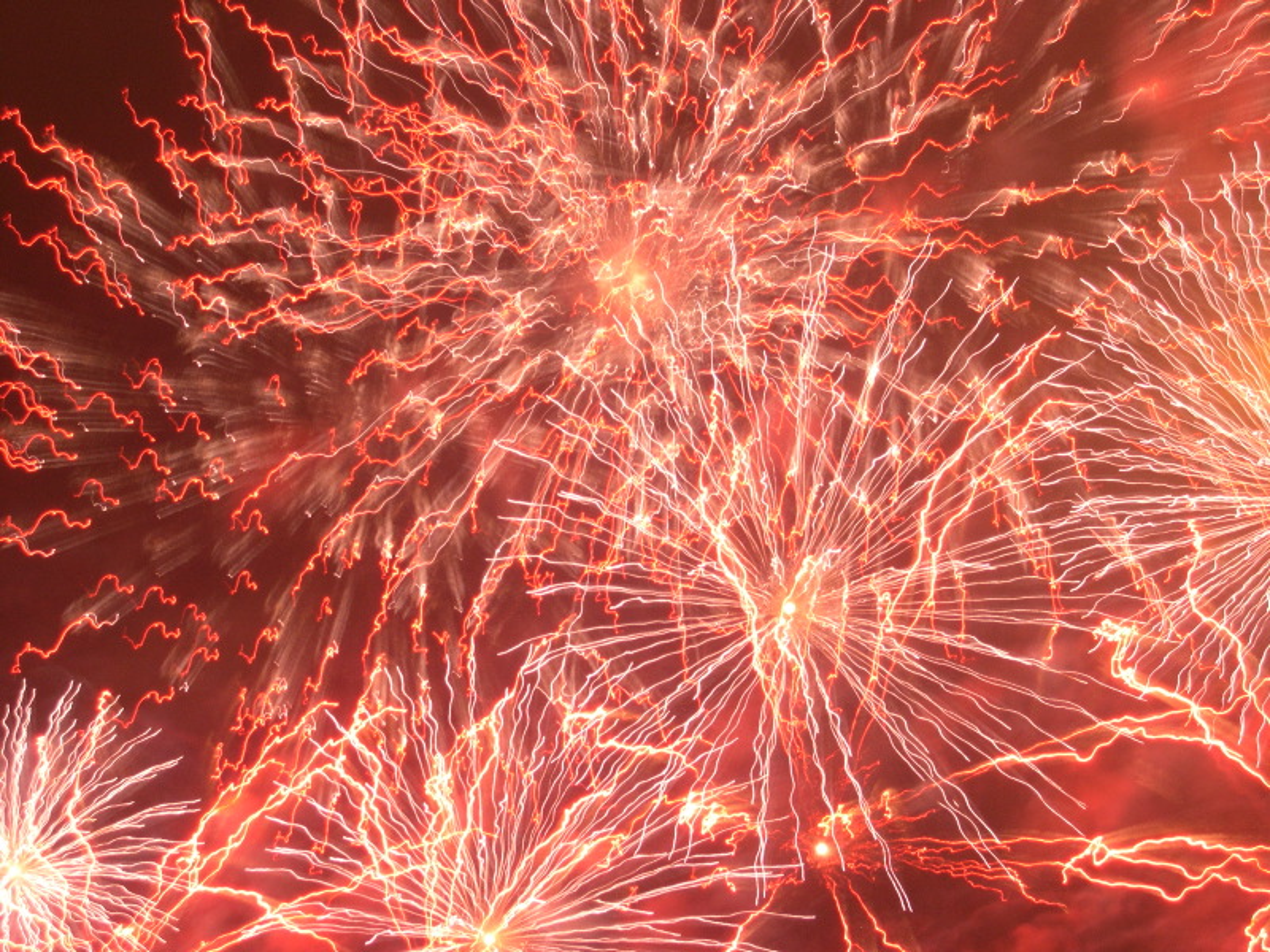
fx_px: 3375
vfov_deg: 16.1
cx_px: 635
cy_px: 476
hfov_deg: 21.3
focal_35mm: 92
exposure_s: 4
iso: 100
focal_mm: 19.5
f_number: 12
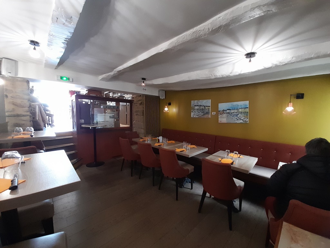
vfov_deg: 89.9
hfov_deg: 106.2
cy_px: 124
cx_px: 165
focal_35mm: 13
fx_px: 124
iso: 250
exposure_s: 1/25
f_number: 2.2
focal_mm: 1.42
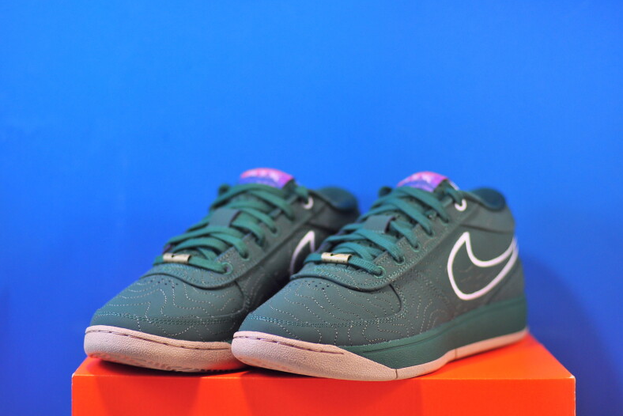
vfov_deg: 18.0
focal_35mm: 76
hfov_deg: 26.6
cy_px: 208
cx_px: 315
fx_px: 1316
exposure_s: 1/320
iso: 250
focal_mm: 50
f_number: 2
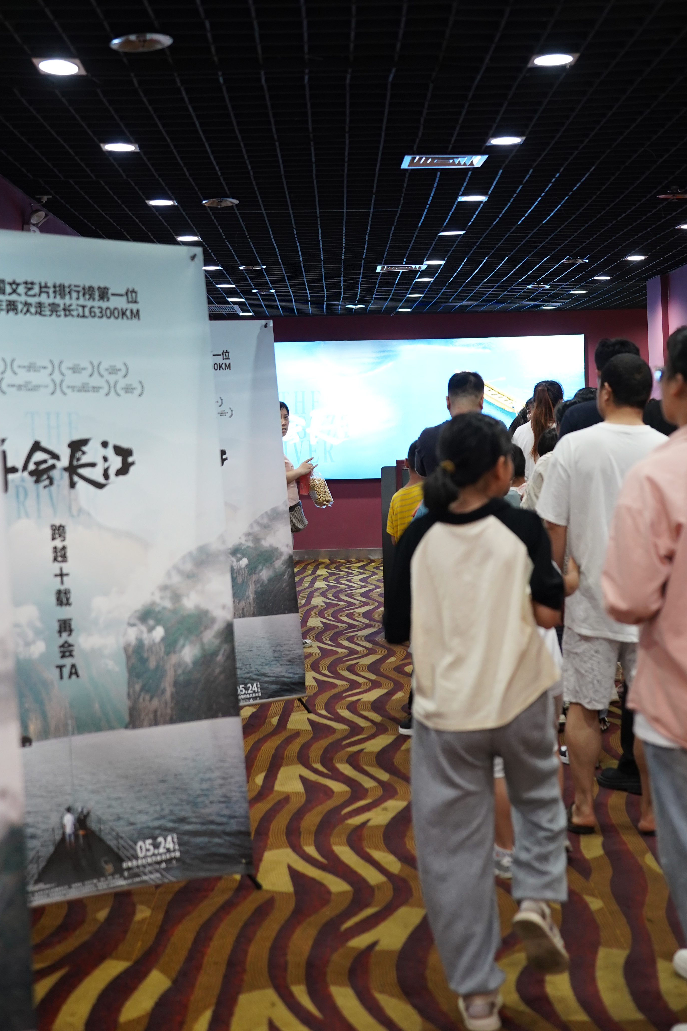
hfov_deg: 25.1
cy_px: 374
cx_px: 376
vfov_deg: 36.6
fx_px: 1545
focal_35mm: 54
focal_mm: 37
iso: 1600
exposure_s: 1/160
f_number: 2.2
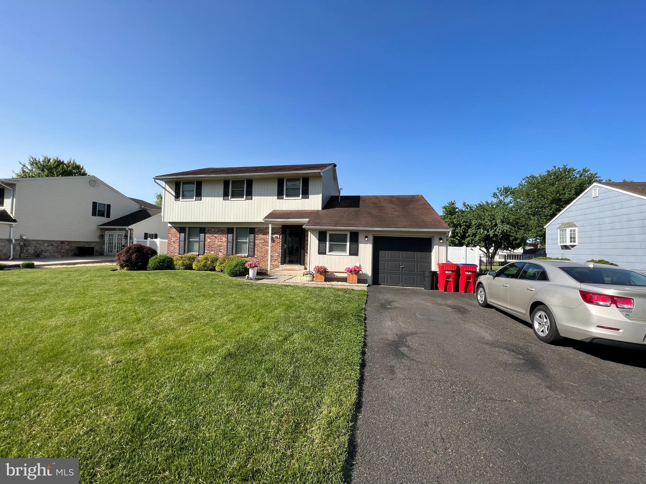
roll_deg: -1.2
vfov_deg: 89.9
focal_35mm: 13
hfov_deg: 106.2
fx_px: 243
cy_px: 242
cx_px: 323
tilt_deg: +0.5
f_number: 1.8
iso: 32
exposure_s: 1/1449
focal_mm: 1.57
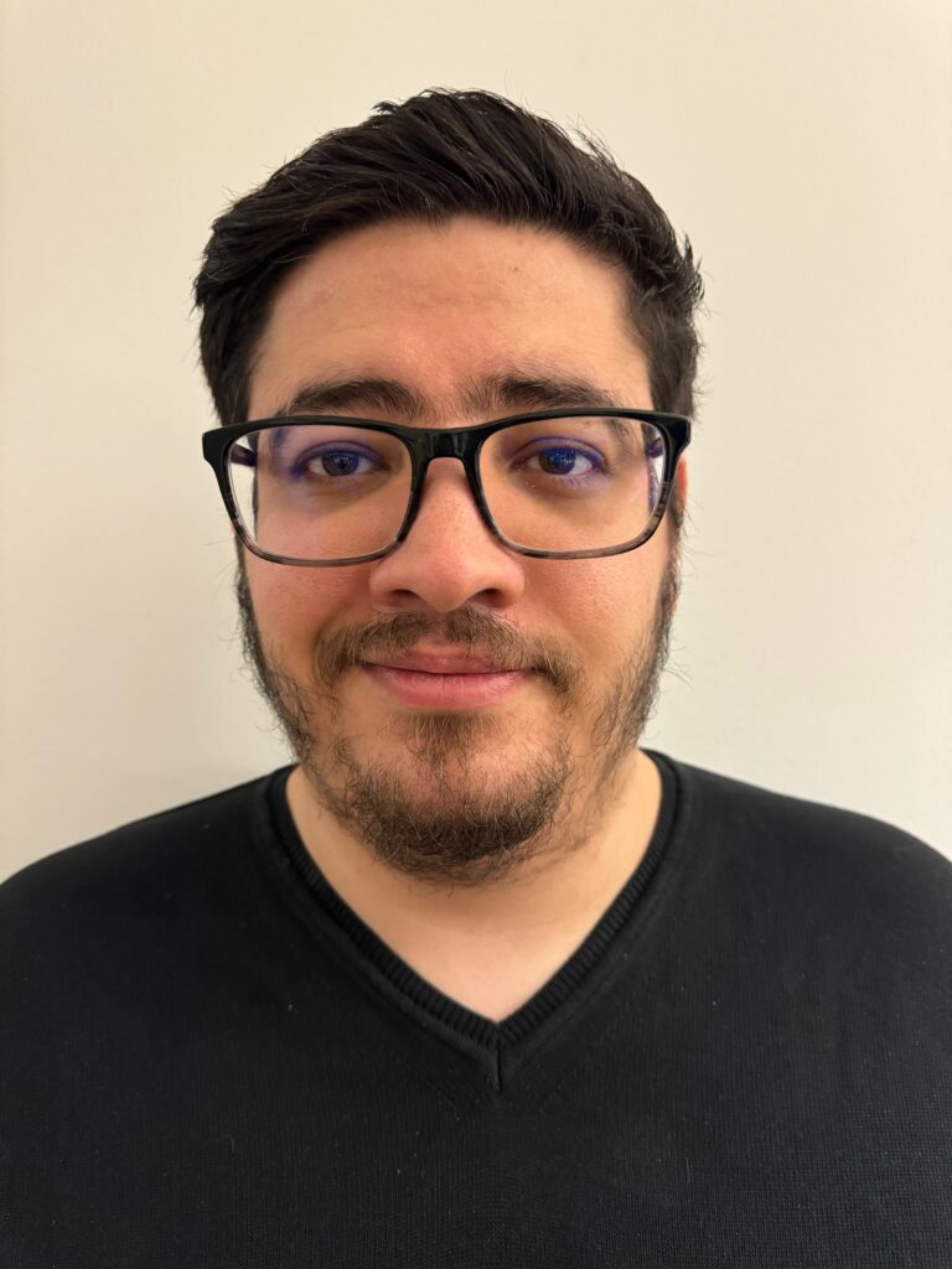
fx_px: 880
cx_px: 476
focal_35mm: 24
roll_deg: +0.3
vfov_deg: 71.6
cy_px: 634
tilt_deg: +2.6
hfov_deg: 56.8
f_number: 1.78
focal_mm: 6.86
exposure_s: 1/33
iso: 640
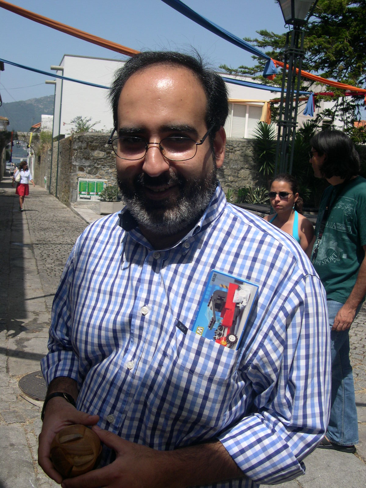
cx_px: 183
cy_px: 244
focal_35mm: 38
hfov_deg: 37.7
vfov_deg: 49.0
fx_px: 536
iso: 100
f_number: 7.6
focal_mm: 8
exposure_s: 1/224
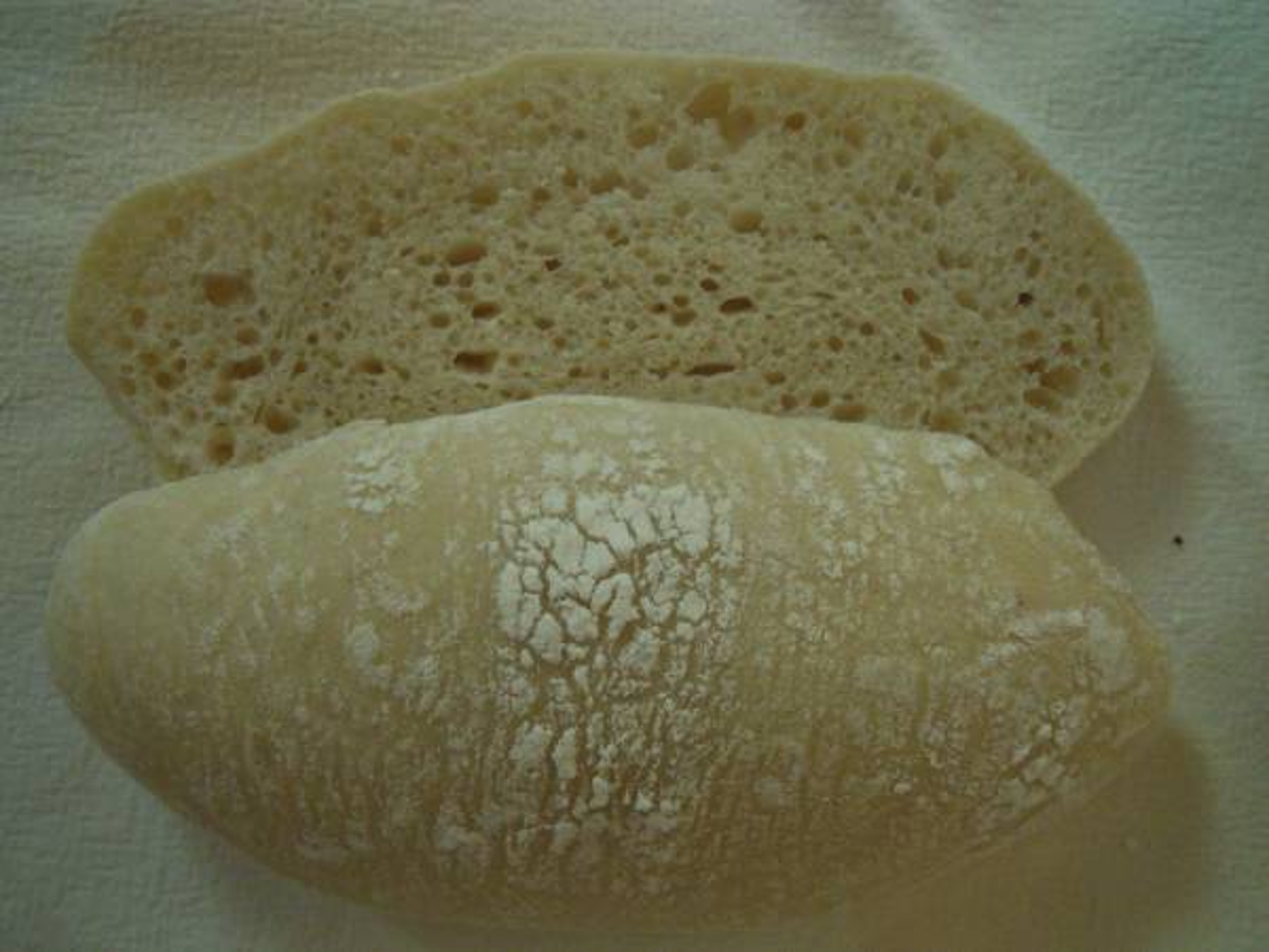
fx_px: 1026
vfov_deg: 49.7
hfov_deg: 63.4
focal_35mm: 28
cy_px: 476
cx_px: 634
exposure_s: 1/60
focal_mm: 5
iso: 560
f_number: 2.7
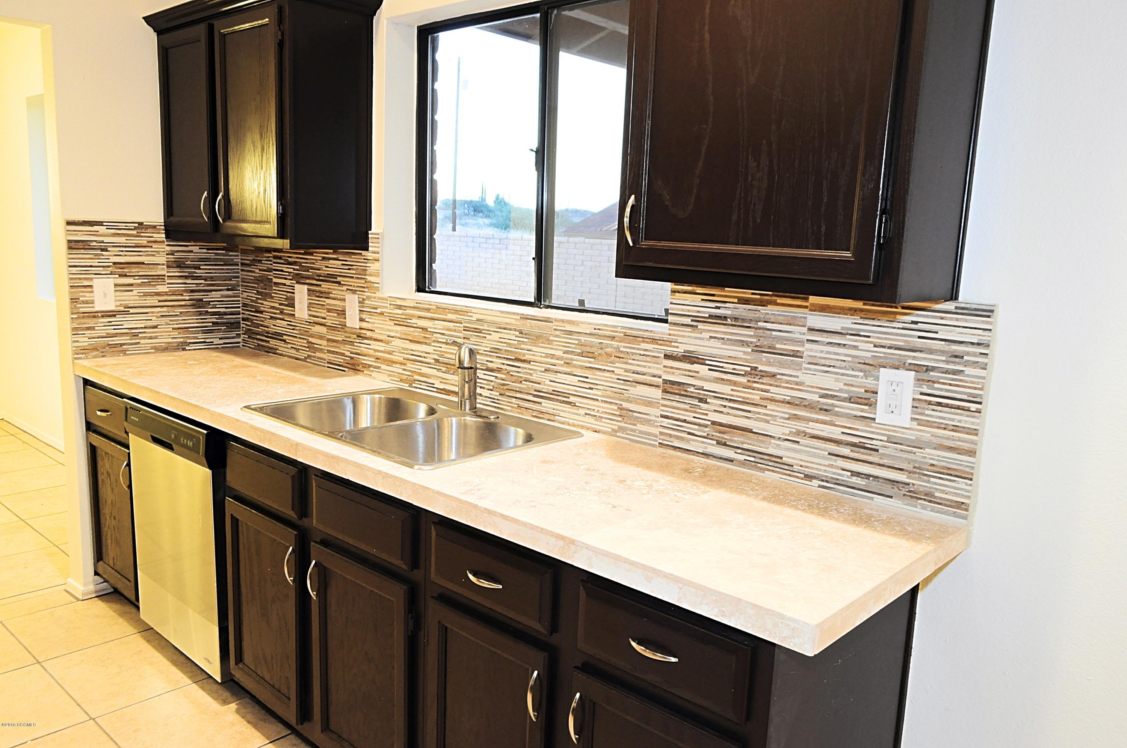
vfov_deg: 47.8
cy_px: 374
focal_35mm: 27
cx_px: 564
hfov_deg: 67.4
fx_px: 844
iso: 800
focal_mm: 18
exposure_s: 1/8
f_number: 8
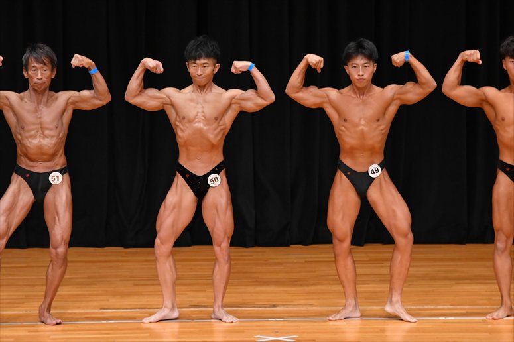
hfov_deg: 7.2
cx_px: 257
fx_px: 4067
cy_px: 171
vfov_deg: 4.8
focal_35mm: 285
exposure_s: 1/400
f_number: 5.6
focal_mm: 190
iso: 3200
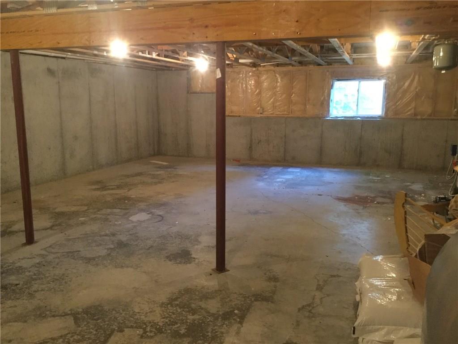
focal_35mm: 31
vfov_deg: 45.4
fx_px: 410
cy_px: 172
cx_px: 229
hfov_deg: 58.4
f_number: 2.4
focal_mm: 3.3
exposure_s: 1/15
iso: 400
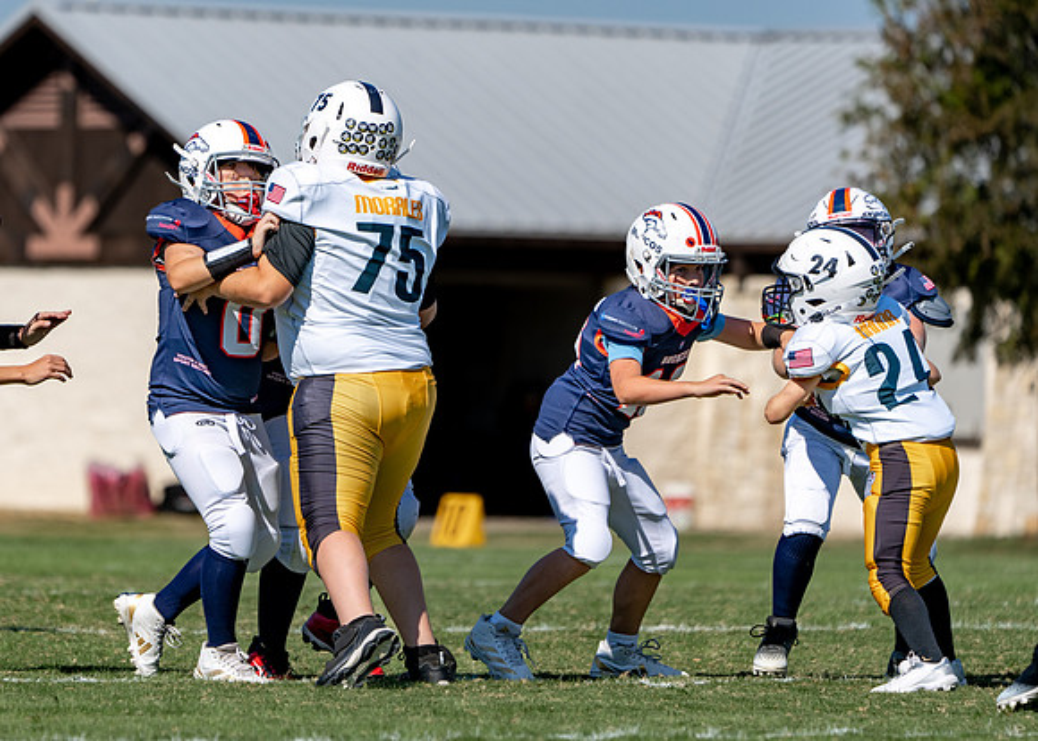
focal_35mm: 394
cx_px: 387
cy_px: 354
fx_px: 11621
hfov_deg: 5.1
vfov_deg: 3.7
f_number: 5.6
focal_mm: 318
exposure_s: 1/1600
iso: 125
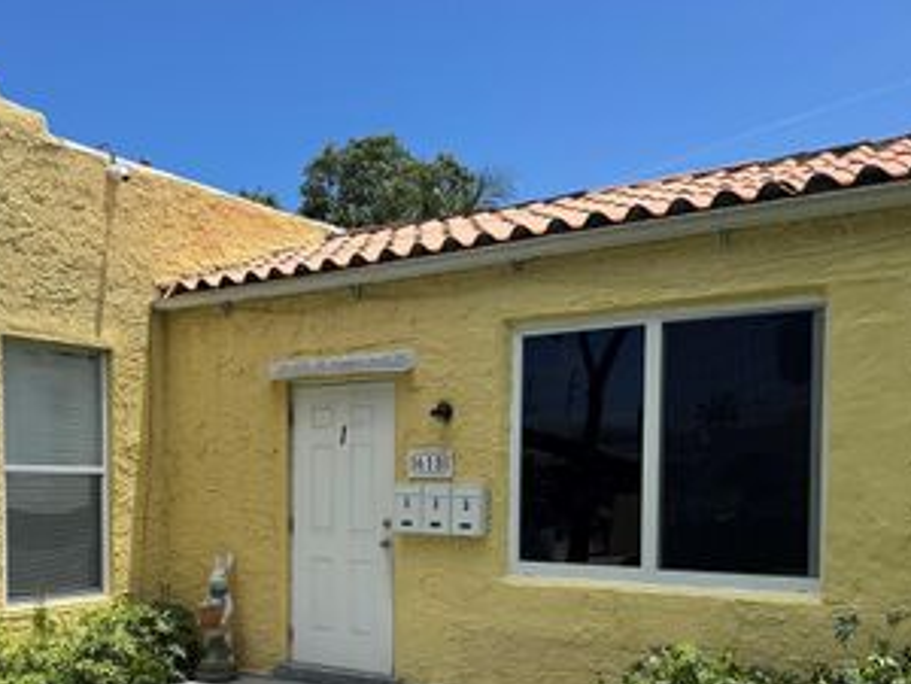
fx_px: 1053
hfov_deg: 46.3
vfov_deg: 35.2
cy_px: 512
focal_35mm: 40
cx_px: 328
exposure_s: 1/4608
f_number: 1.78
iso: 80
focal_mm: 6.76
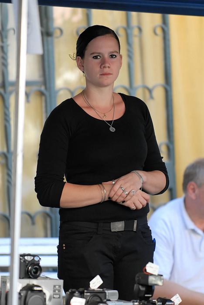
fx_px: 2545
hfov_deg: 4.6
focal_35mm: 300
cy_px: 152
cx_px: 102
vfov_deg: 6.9
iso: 400
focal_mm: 200
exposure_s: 1/320
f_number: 2.8
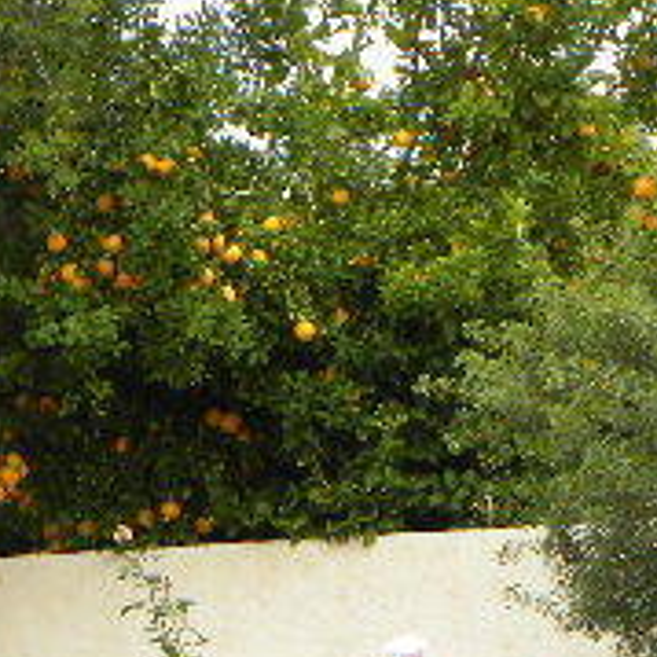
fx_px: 4466
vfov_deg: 8.3
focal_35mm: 208
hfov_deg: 8.3
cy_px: 741
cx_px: -136
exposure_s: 1/104
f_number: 3.5
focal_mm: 11.8
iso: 64
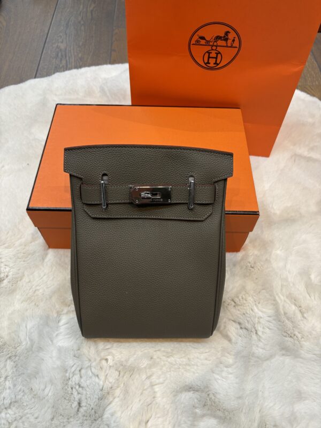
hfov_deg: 53.1
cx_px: 160
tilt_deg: -56.2
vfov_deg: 67.3
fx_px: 321
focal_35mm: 26
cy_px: 214
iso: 80
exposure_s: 1/50
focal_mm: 5.96
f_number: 1.6
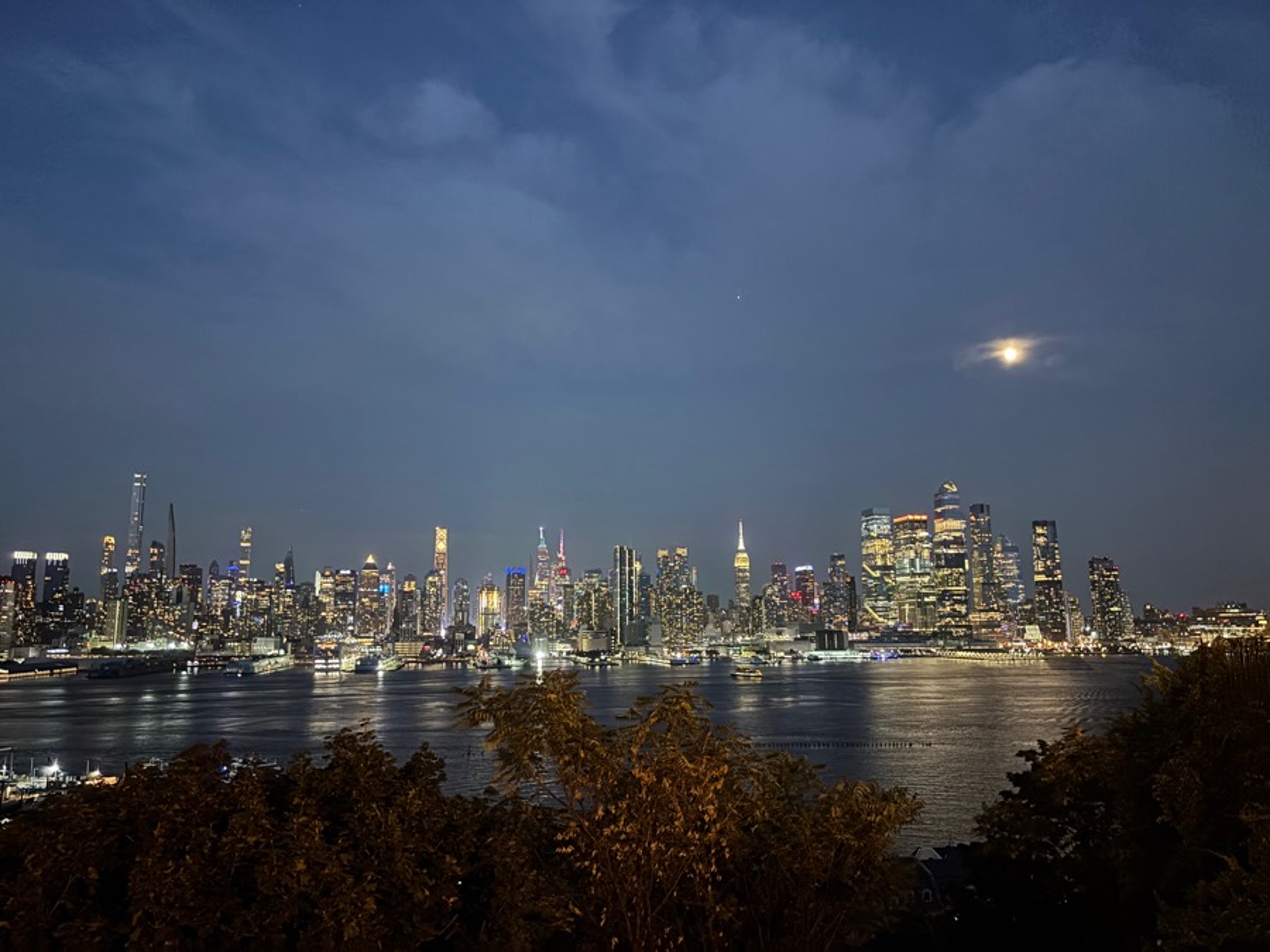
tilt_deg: +8.4
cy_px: 476
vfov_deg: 53.1
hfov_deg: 67.3
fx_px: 954
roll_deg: +0.8
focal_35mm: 26
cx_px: 635
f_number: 1.6
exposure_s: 1/17
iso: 1000
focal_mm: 5.96
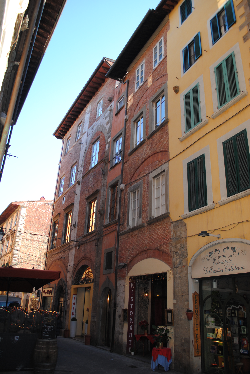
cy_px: 187
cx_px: 125
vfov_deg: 67.3
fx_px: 280
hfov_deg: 48.0
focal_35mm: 27
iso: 100
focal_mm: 18
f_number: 3.5
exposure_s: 1/125
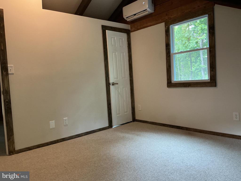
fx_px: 202
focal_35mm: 29
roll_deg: +4.0
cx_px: 120
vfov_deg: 48.2
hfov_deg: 61.7
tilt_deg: -2.5
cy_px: 90
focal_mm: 3
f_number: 1.8
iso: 200
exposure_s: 1/60
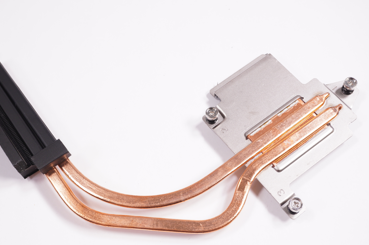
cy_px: 129
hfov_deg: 41.4
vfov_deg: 28.2
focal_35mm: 48
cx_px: 160
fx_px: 488
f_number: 5.6
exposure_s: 1/160
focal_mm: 25
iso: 320
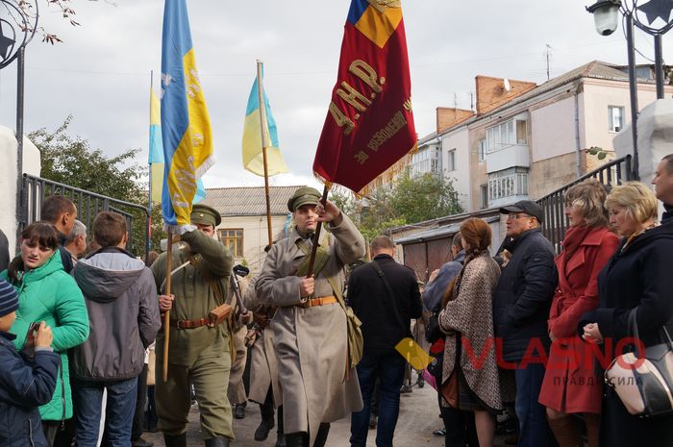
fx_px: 616
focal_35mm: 33
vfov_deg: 39.9
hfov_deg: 57.3
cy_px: 224
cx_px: 336
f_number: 6.3
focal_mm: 22
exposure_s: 1/160
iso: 100
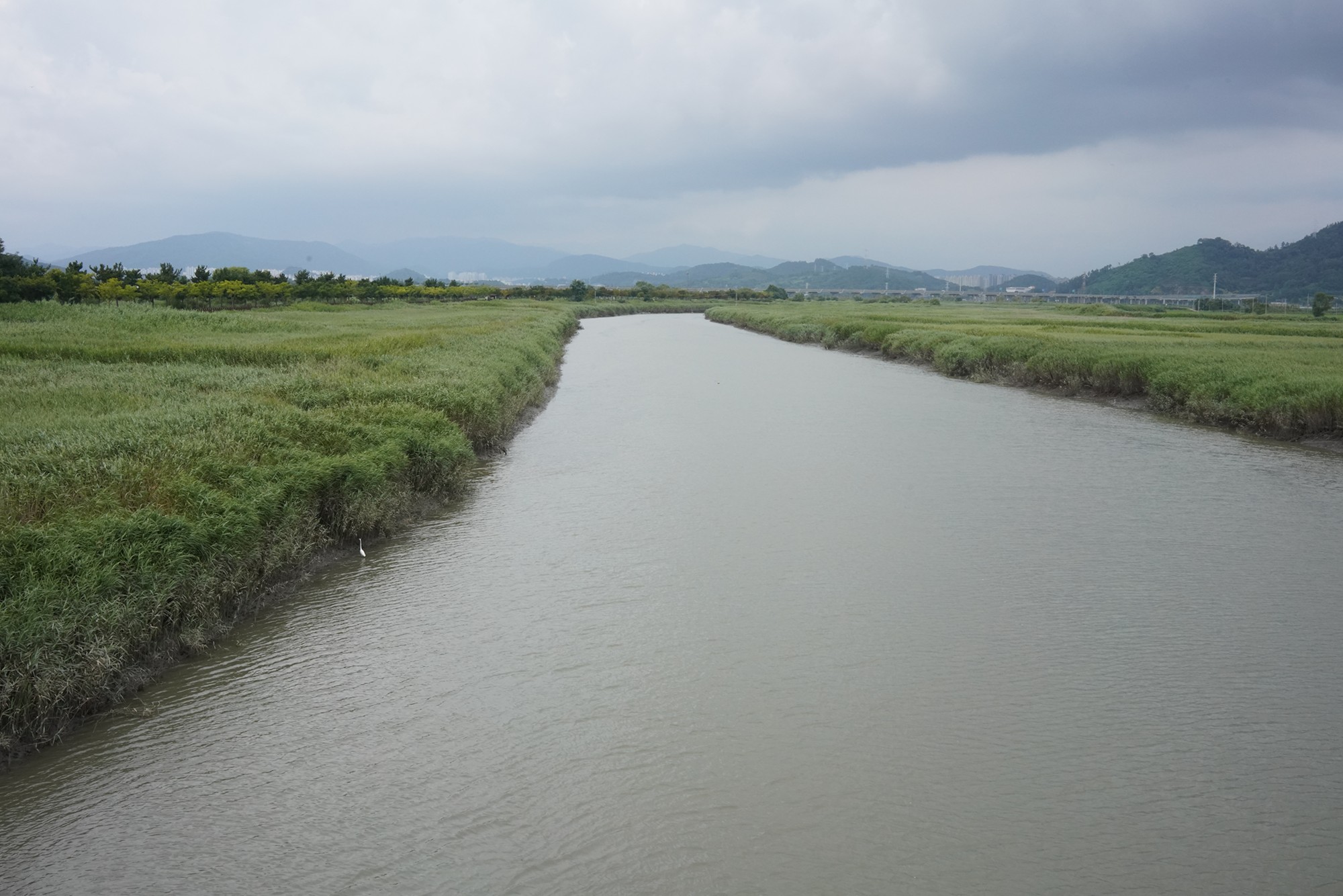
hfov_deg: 54.4
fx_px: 1306
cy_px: 448
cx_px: 672
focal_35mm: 35
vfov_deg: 37.9
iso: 1600
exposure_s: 1/500
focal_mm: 35
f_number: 20
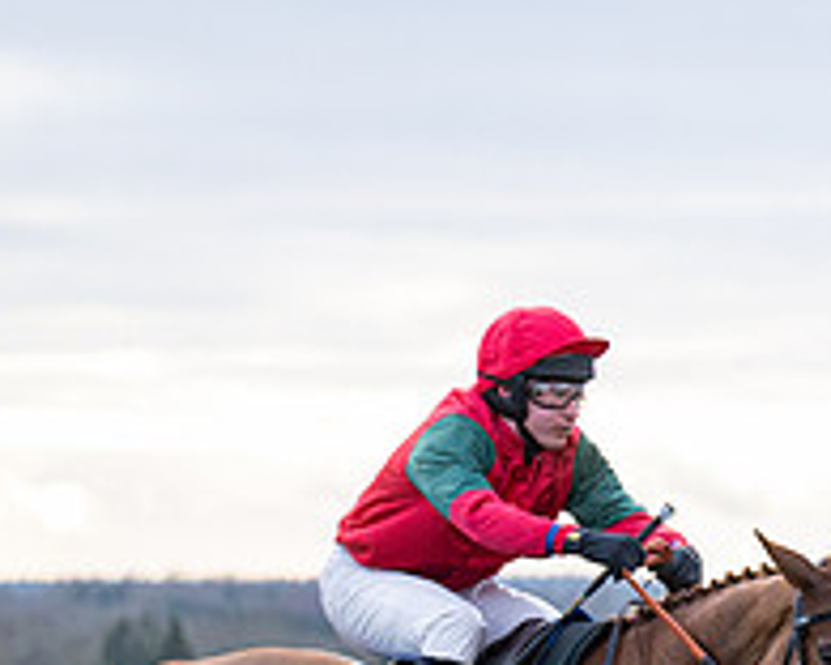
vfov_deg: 4.9
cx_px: 1417
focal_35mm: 317
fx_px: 7796
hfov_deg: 6.0
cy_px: 797
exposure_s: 1/1250
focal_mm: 90
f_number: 2.8
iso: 800
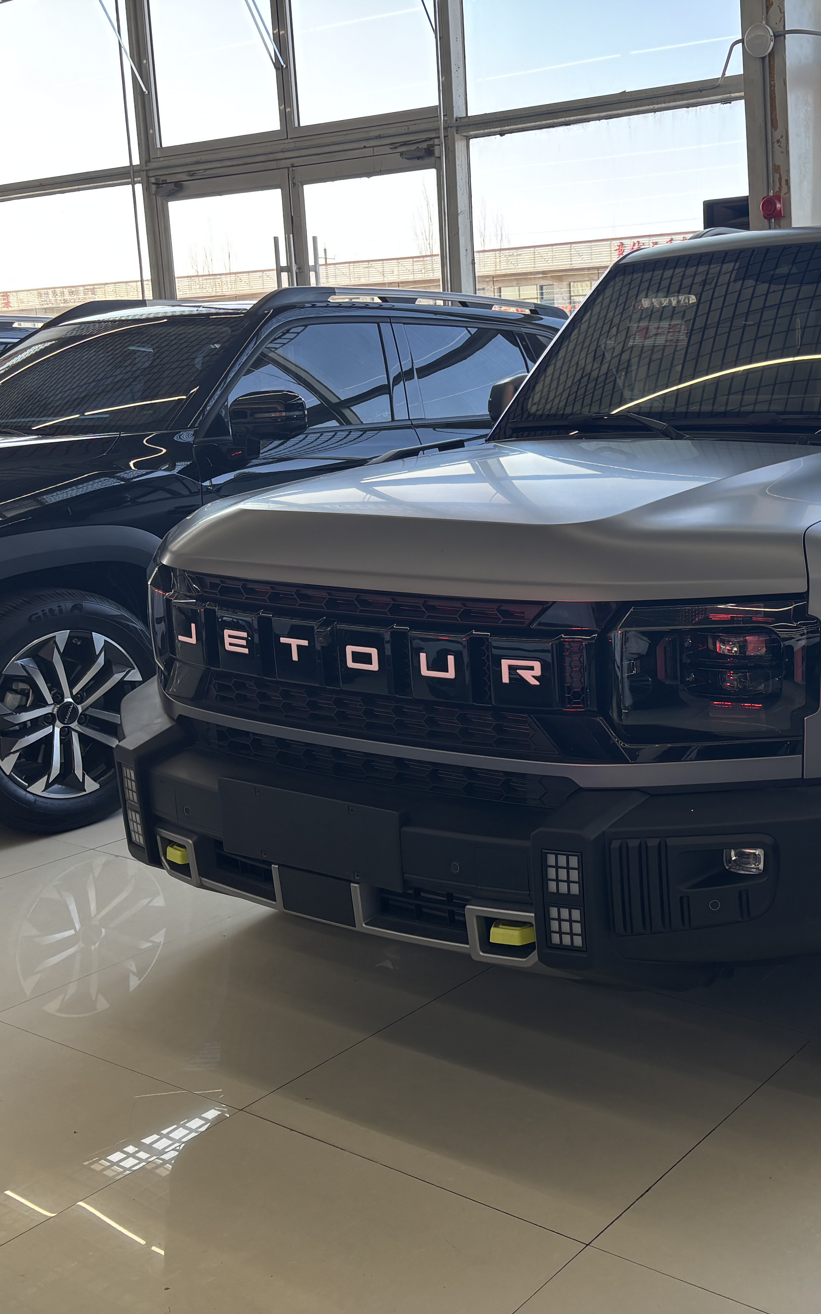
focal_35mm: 37
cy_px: 655
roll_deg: +0.9
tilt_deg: -11.3
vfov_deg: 52.8
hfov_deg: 33.0
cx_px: 704
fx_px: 1325
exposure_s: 1/121
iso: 40
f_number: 1.6
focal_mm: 5.96
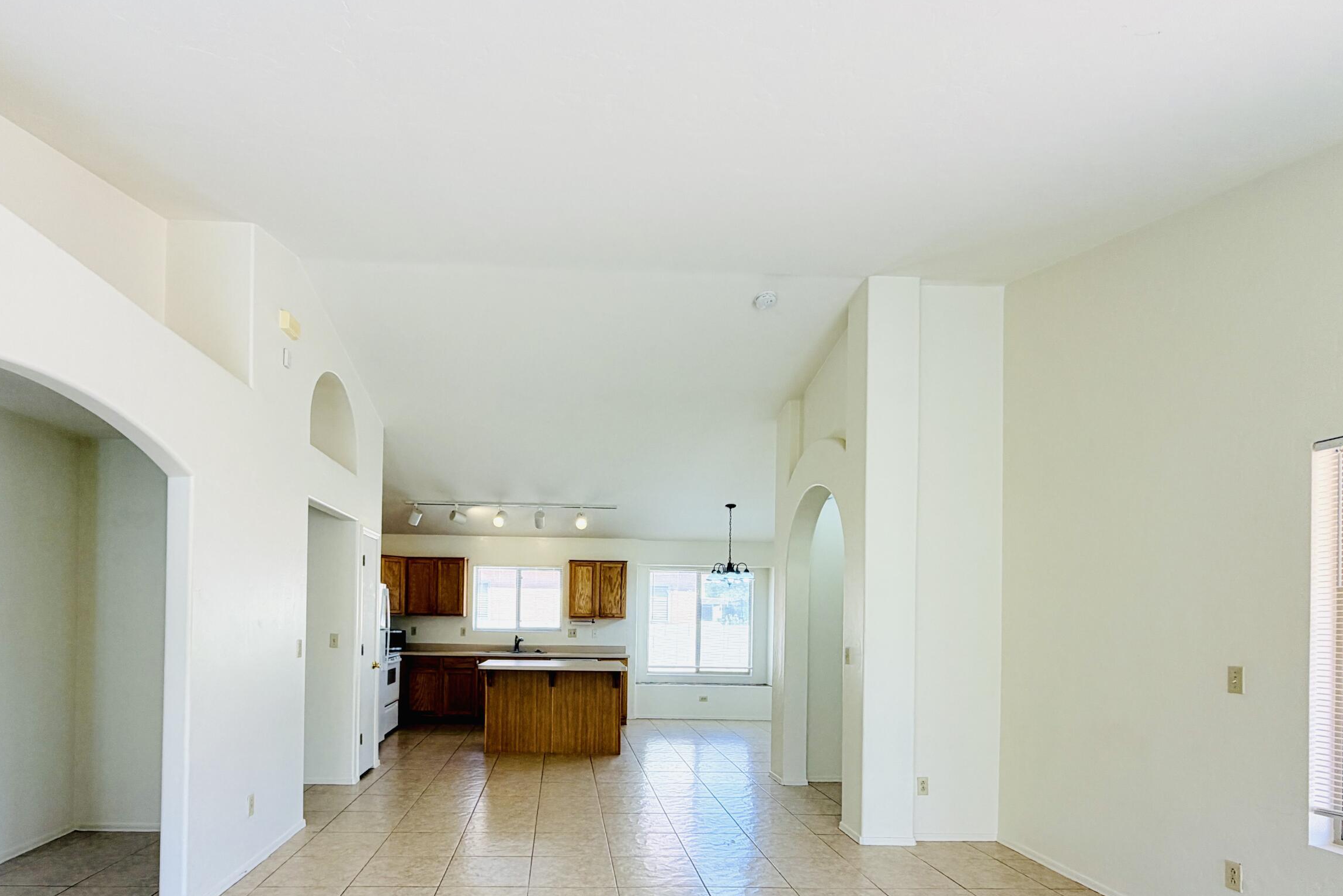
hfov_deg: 86.5
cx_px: 592
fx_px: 709
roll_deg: -1.1
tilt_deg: +0.1
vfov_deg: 62.6
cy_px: 614
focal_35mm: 19
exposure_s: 1/120
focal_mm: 2.22
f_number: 2.2
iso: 64
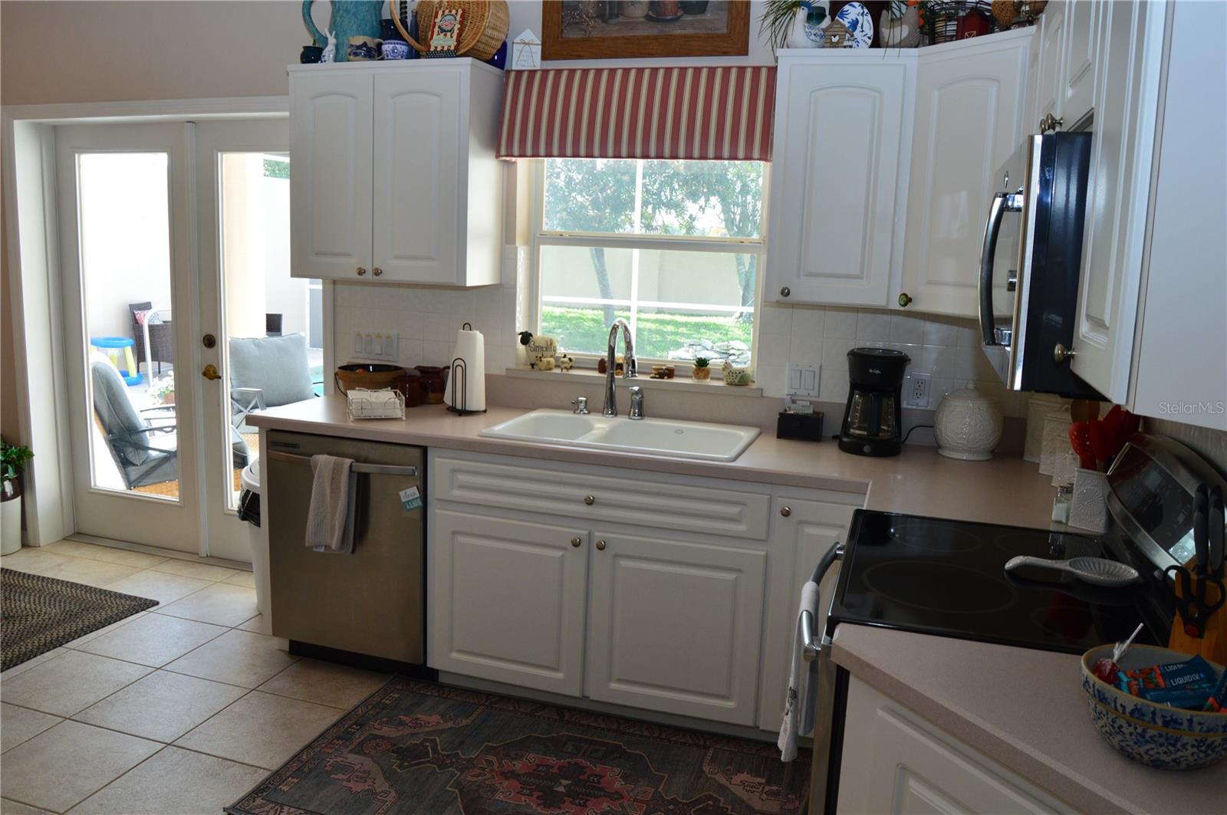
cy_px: 408
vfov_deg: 47.8
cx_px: 614
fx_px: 919
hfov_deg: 67.4
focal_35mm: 27
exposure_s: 1/60
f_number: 8
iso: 450
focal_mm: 18
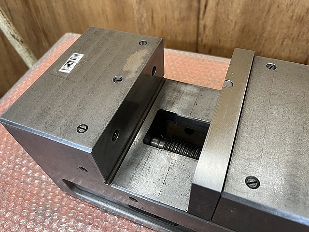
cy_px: 116
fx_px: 232
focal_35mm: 26
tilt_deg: -51.5
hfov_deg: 67.3
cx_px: 154
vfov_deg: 53.1
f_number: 1.6
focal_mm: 5.1
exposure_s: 1/50
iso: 100
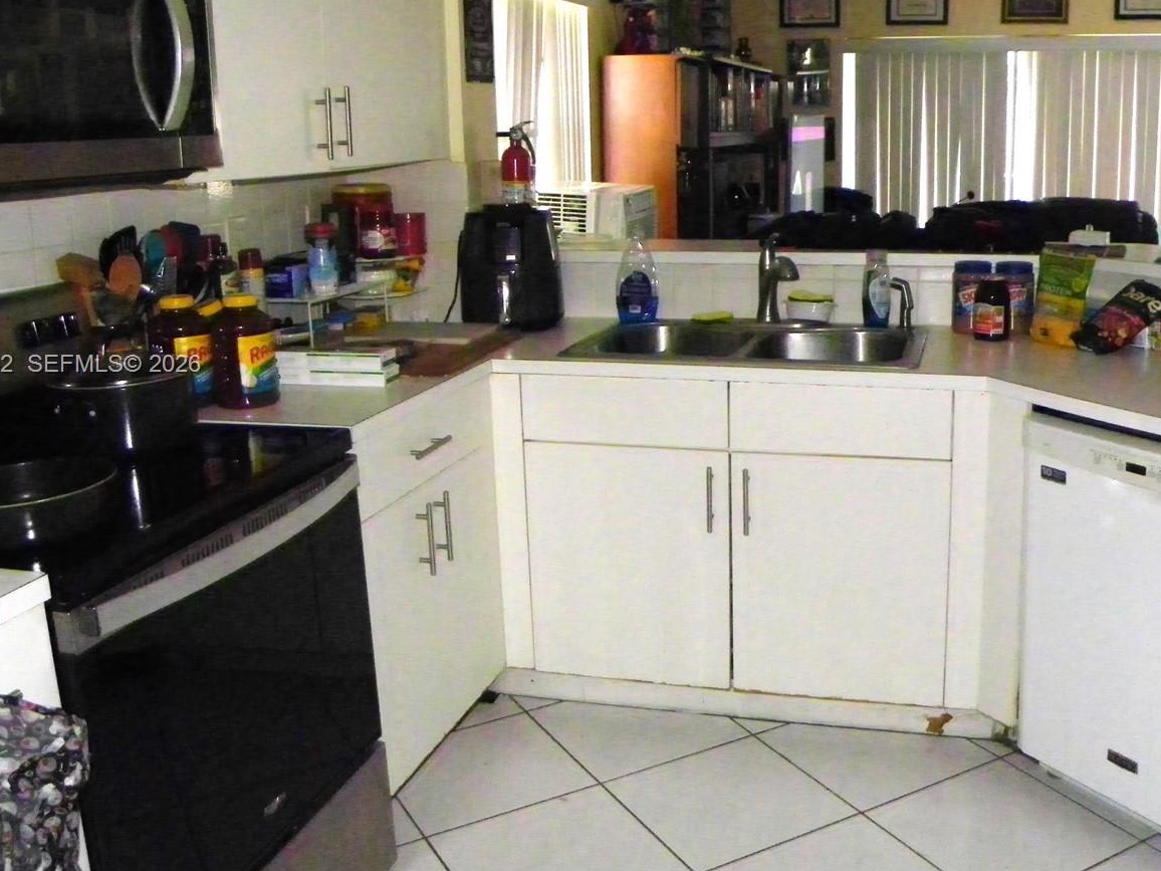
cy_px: 366
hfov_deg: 51.0
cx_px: 692
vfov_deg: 39.5
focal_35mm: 36
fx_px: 1207
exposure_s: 1/30
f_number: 2.8
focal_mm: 4.6
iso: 800
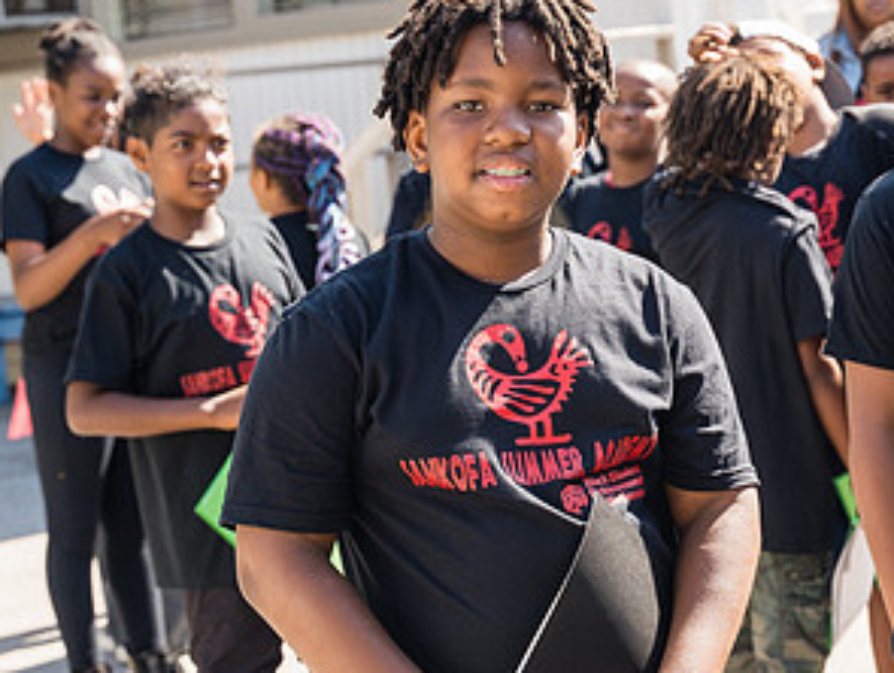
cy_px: 307
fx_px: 2948
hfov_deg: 17.1
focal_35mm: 114
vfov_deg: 13.0
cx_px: 757
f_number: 4
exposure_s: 1/250
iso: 100
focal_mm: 46
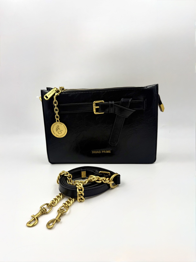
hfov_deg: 56.8
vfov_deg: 71.6
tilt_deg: -17.4
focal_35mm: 24
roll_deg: +3.5
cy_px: 131
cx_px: 98
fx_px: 181
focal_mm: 6.76
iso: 80
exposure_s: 1/796
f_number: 1.78
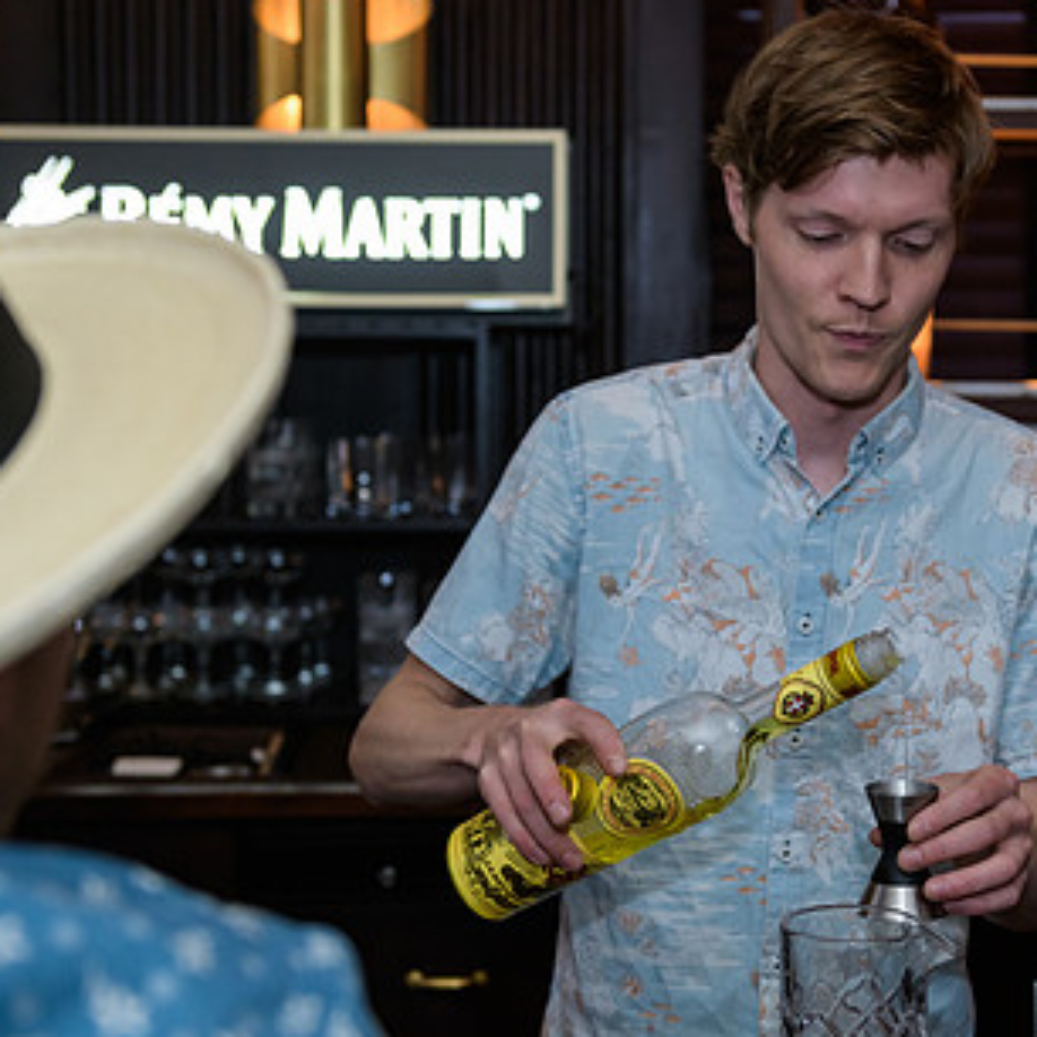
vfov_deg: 24.3
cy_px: 476
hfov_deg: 24.1
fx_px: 2406
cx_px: 769
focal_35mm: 71
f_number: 3.2
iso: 1000
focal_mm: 44
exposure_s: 1/125
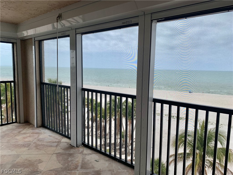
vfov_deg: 53.1
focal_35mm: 26
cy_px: 88
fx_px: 175
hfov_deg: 67.3
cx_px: 116
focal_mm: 4.25
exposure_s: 1/911
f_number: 1.8
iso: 25
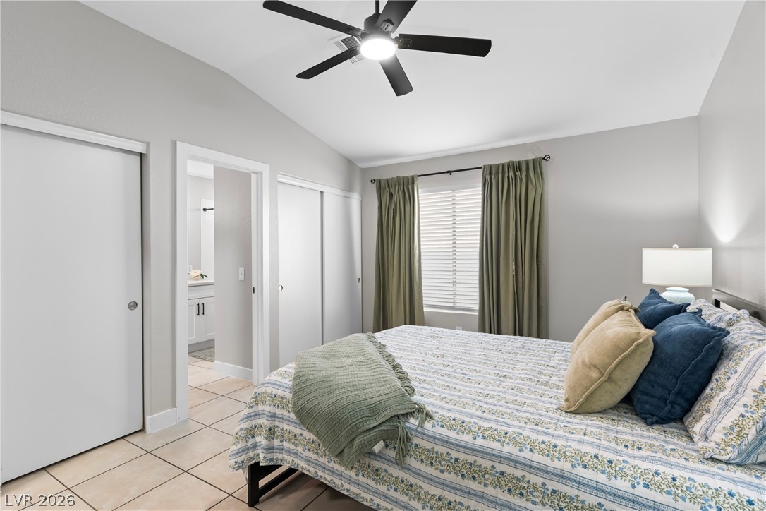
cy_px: 256
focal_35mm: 17
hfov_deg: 93.3
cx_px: 383
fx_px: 362
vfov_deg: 70.4
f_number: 8
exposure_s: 1.6
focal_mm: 17
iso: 400
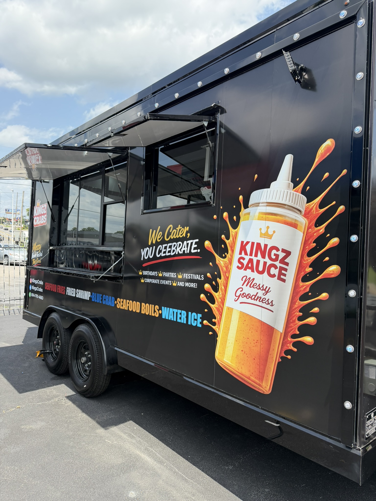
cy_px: 250
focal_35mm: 24
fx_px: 348
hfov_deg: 56.8
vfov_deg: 71.6
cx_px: 188
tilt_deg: -2.3
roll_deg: -1.3
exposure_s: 1/2801
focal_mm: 6.76
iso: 100
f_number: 1.78
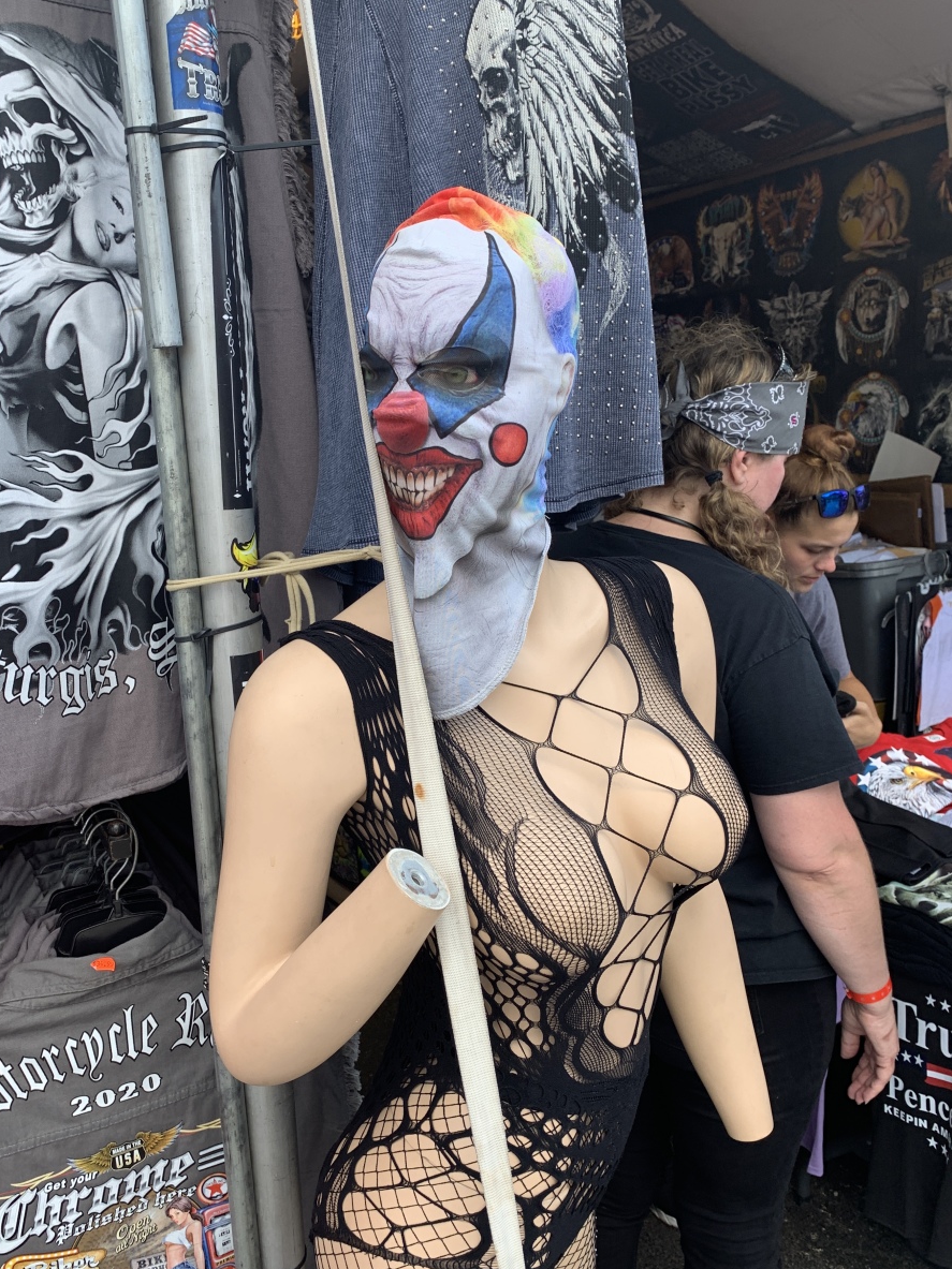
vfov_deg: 60.0
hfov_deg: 46.7
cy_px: 644
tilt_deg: -11.2
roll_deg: +2.5
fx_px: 1100
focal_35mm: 30
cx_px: 409
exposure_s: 1/333
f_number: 1.8
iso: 25
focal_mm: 4.25
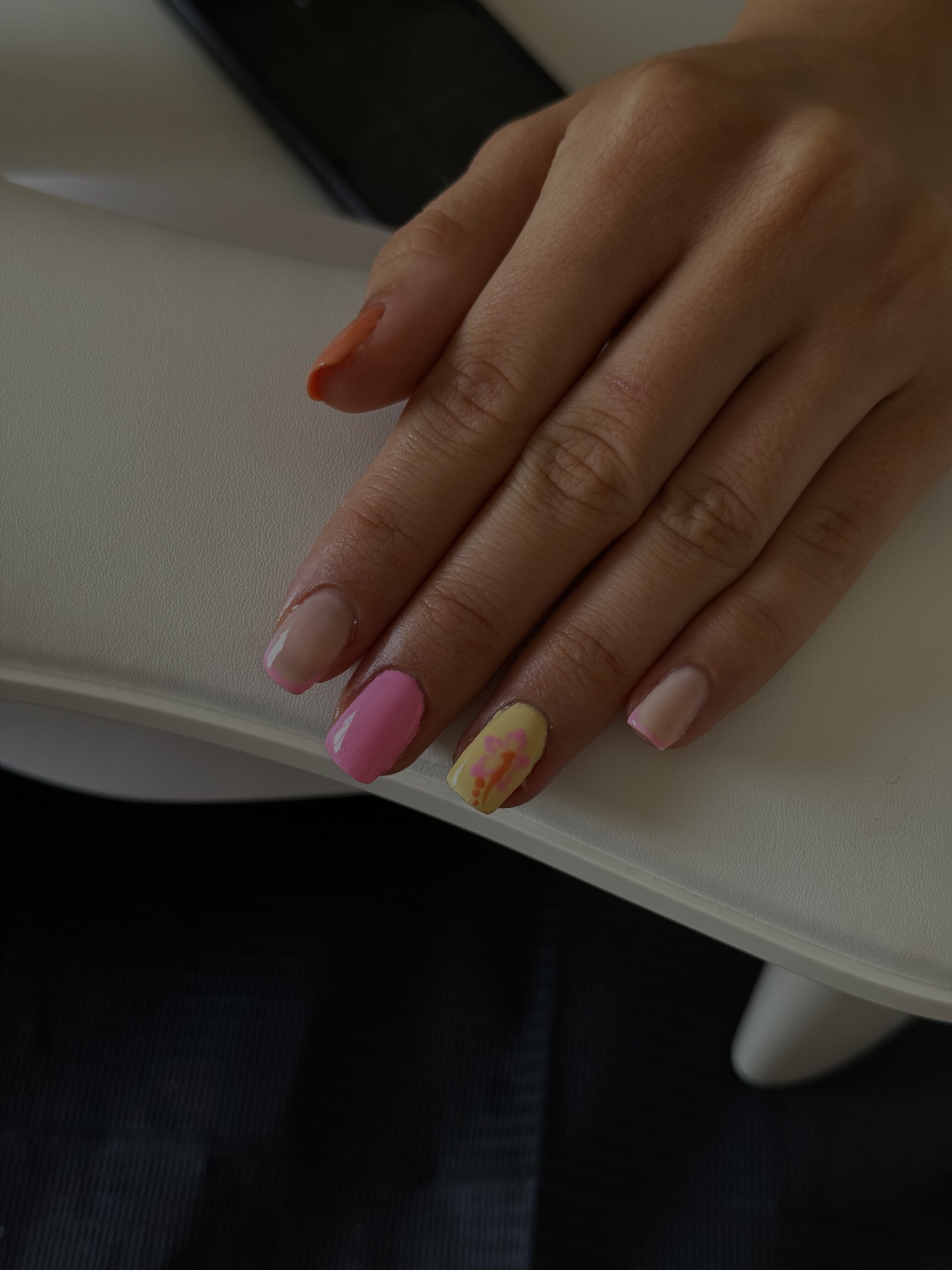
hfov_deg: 30.3
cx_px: 476
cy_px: 635
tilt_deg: -59.0
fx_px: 1760
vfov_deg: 39.7
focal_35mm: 48
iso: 100
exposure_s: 1/82
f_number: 1.78
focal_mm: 6.76
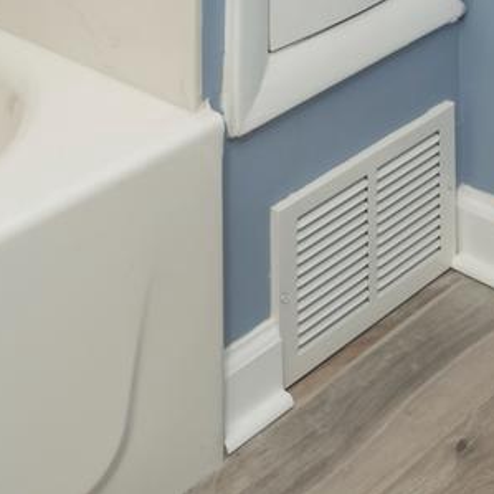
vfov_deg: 14.1
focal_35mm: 93
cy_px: -630
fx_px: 1502
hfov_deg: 18.2
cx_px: 491
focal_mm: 16
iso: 320
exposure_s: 1/200
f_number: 8
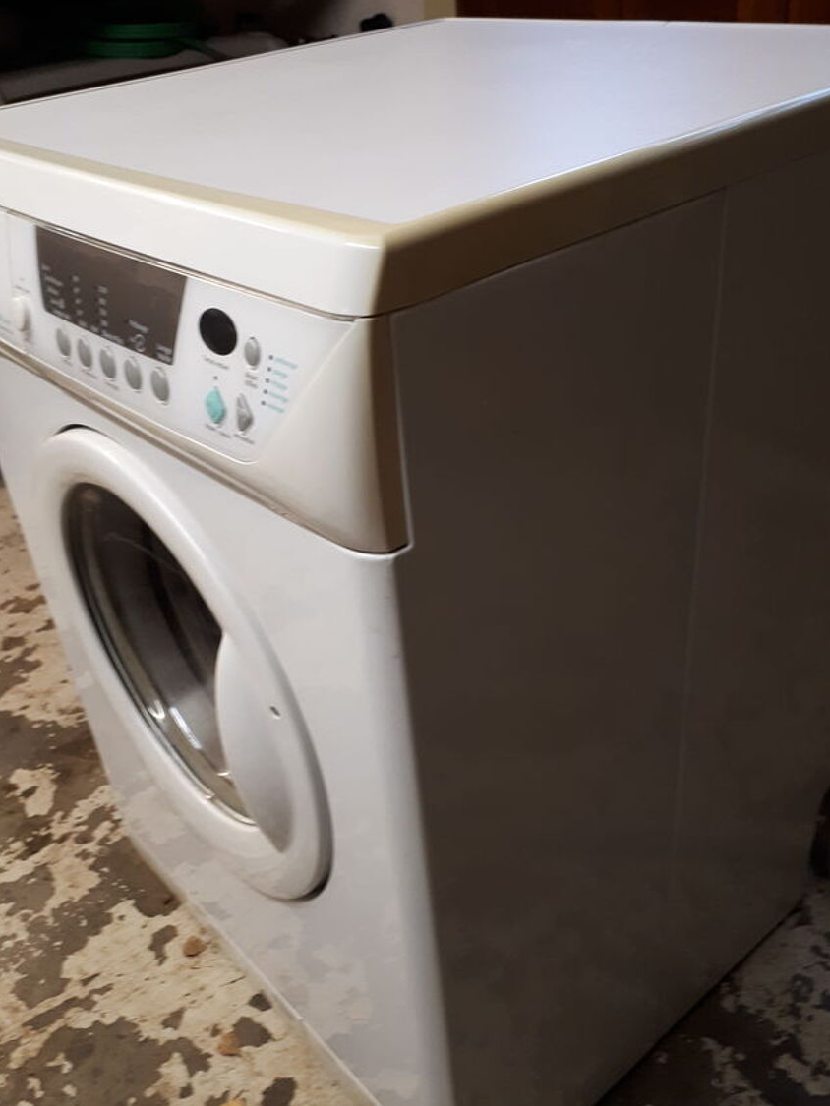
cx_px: 404
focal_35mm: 32
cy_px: 610
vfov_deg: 56.7
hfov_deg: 44.2
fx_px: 1023
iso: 160
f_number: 1.9
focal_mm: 3.6
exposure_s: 1/25
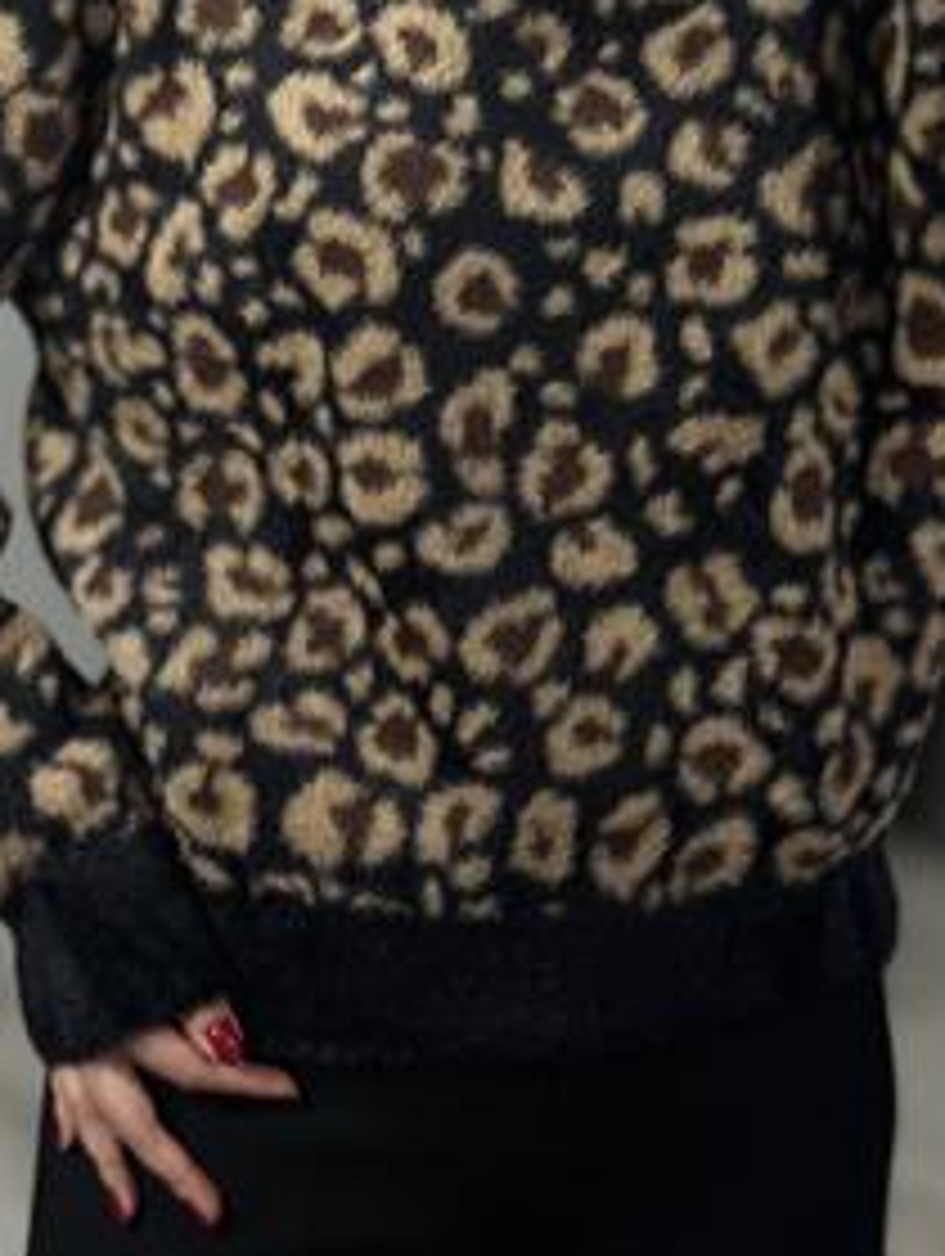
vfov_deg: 27.1
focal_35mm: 71
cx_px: 472
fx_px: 2578
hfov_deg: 20.8
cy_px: 344
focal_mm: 6.86
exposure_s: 1/100
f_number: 1.78
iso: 100
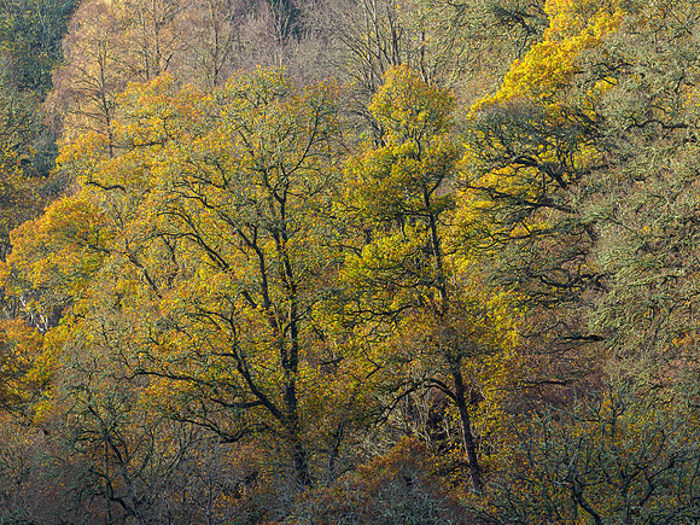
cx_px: 350
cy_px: 262
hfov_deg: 3.3
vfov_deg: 2.5
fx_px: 12153
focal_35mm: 601
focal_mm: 300
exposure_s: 1/250
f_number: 5.6
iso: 400
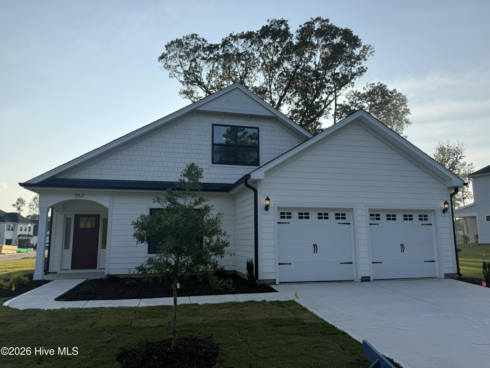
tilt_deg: +8.4
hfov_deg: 71.6
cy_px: 184
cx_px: 245
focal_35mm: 24
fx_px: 340
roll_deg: +1.4
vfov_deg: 56.8
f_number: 1.78
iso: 80
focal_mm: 6.76
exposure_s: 1/4673
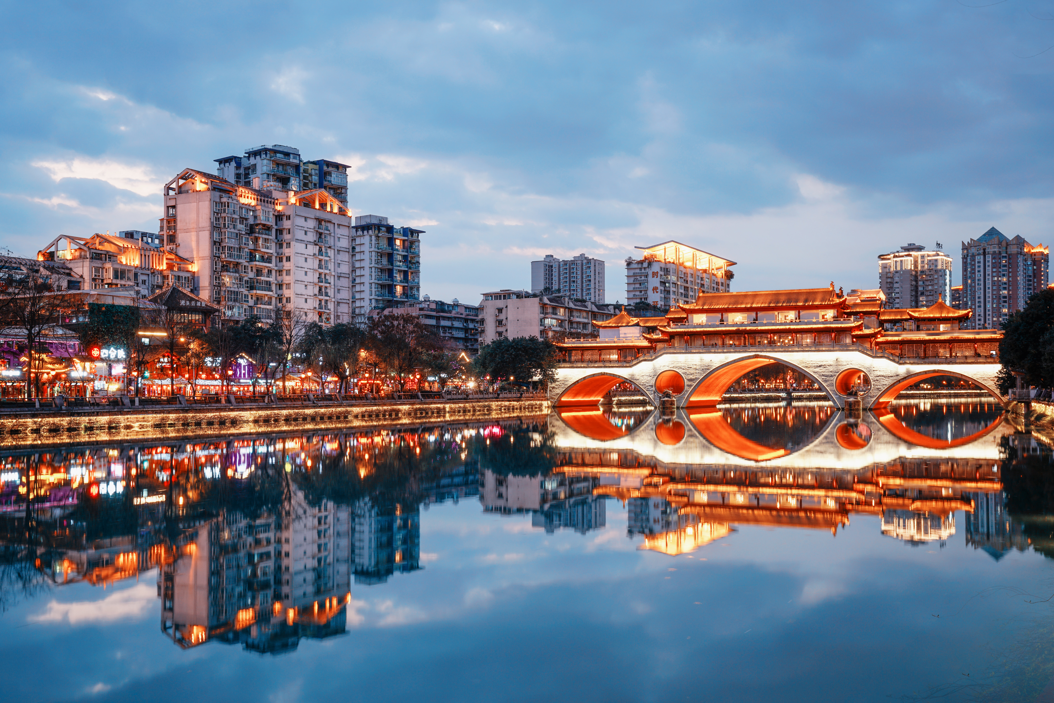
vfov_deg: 37.9
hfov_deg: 54.4
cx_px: 527
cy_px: 352
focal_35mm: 35
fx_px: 1025
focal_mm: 35
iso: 100
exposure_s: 2.5
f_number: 8
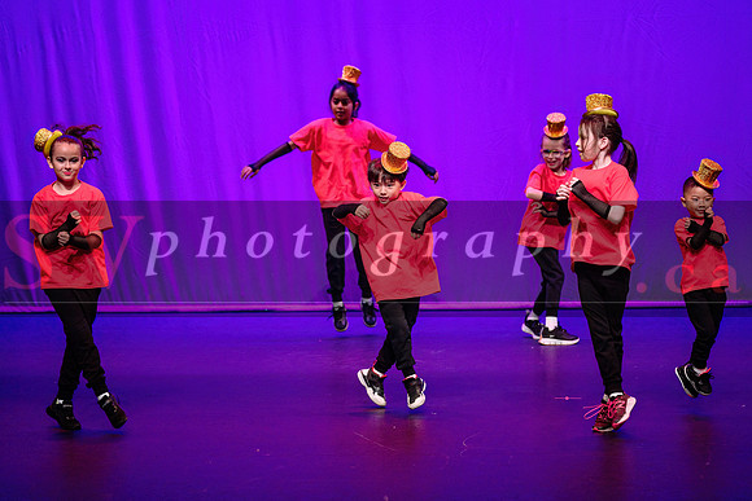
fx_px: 3642
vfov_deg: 7.9
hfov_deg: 11.8
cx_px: 391
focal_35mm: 174
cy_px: 212
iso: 1250
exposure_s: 1/400
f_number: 2.8
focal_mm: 135
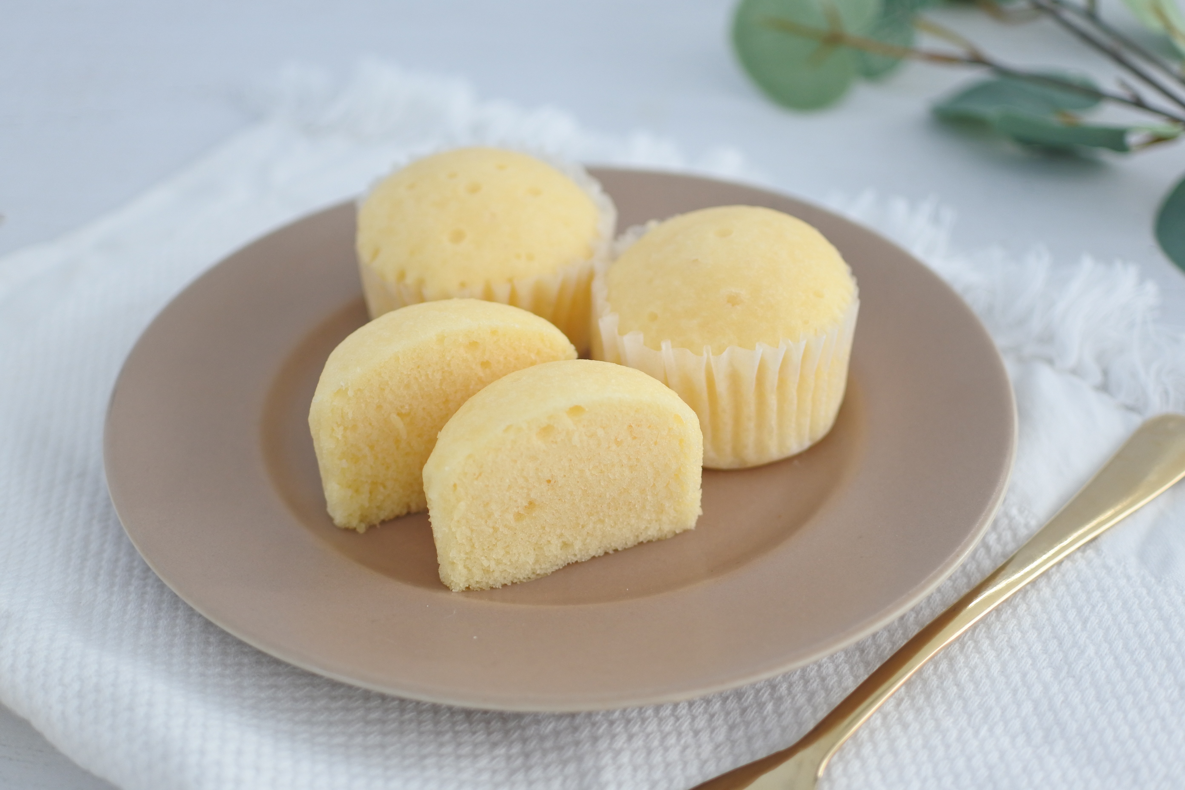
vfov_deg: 27.5
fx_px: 1613
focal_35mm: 49
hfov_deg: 40.3
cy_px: 395
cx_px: 592
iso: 250
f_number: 2
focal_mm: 18.5
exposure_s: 1/500
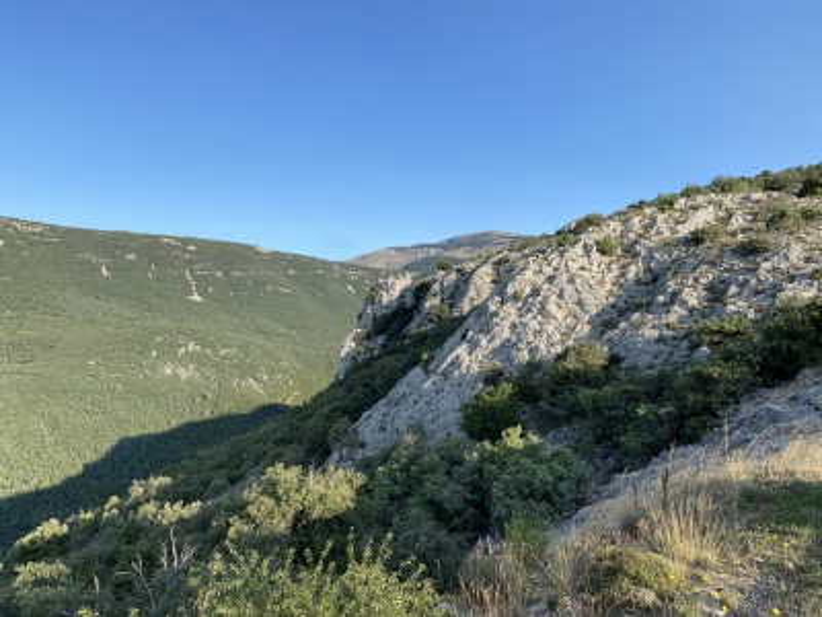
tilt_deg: -2.4
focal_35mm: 26
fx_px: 617
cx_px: 411
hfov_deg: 67.3
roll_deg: -2.4
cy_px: 308
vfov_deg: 53.1
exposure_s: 1/1754
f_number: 1.8
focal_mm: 4.25
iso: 32
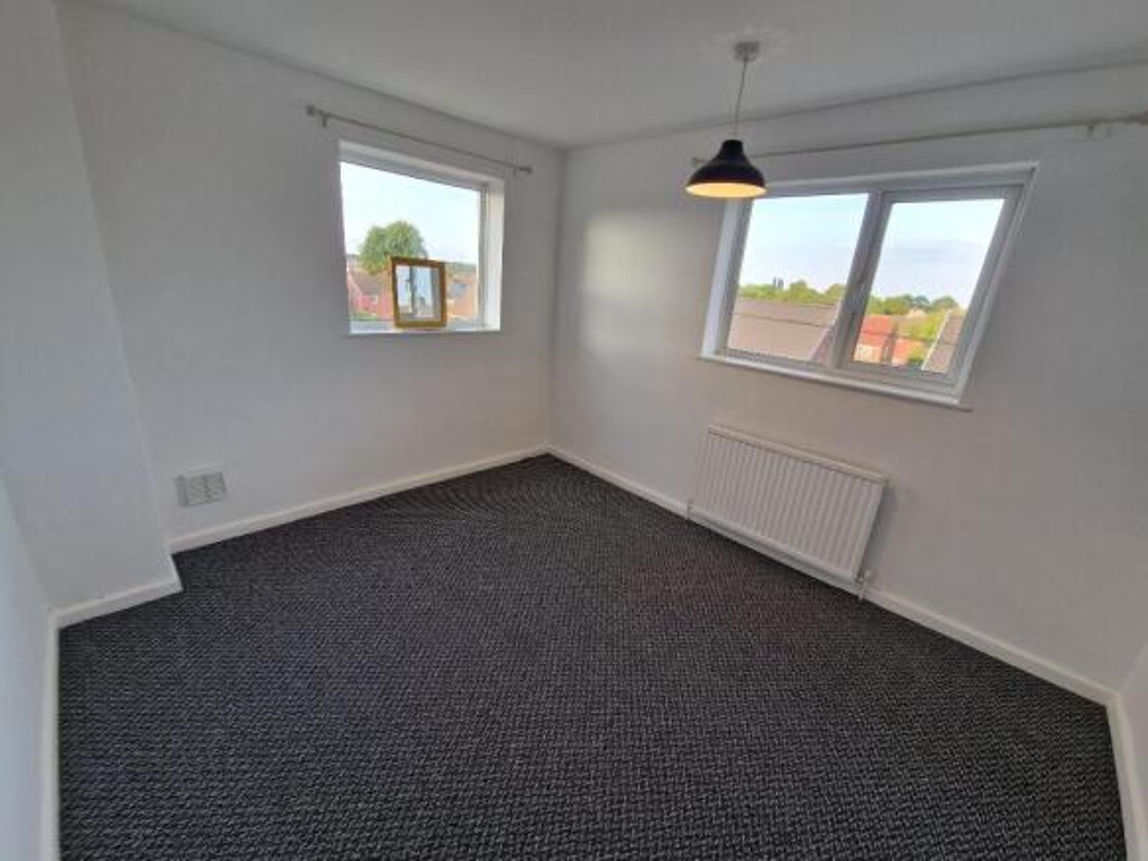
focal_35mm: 13
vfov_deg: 89.9
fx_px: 431
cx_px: 574
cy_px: 430
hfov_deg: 106.2
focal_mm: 2.2
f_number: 2.2
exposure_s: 1/50
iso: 80
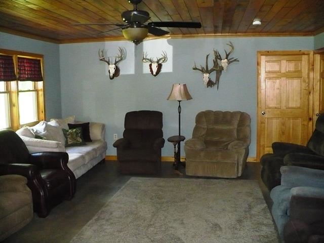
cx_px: 162
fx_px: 346
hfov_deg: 50.1
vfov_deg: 38.7
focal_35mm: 37
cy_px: 122
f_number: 2.8
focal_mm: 6.1
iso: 500
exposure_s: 1/30
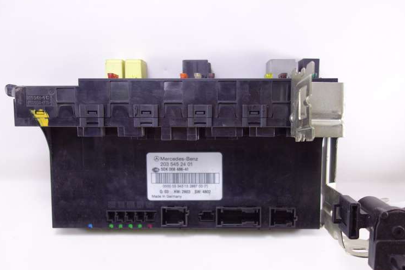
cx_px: 213
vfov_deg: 42.3
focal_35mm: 31
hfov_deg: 60.3
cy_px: 145
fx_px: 349
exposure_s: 1/80
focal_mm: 10.4
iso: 125
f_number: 1.8
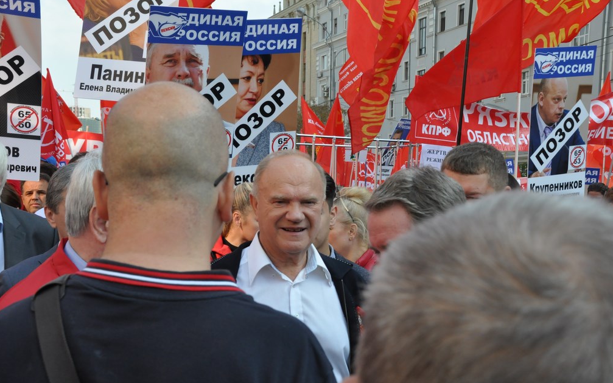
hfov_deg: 34.6
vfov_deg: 22.0
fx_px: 986
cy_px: 204
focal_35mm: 59
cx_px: 309
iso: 1000
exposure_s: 1/500
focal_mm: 38
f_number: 11
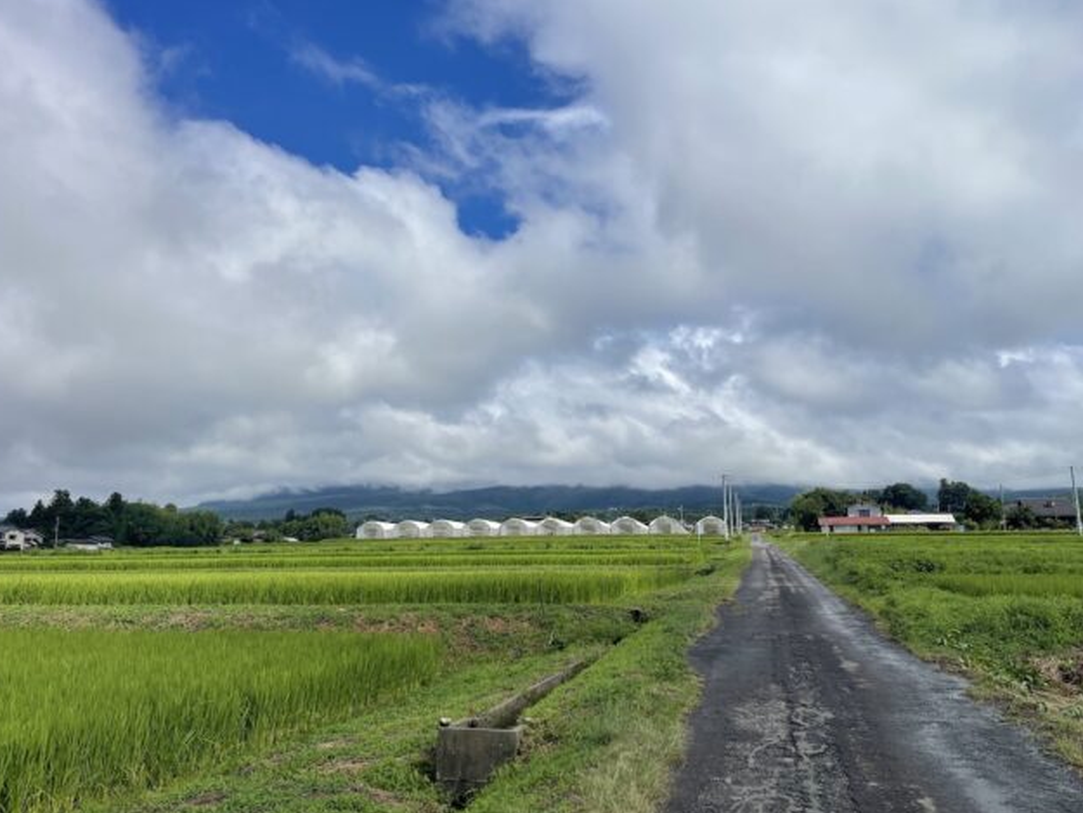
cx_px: 582
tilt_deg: +12.3
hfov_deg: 63.4
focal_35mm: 28
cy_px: 367
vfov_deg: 49.7
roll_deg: -0.3
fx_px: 876
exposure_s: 1/7937
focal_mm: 5.1
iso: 32
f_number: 1.6
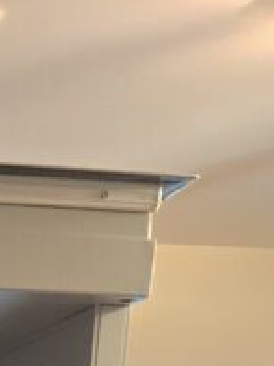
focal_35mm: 120
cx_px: -259
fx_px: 1266
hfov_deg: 11.3
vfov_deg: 13.0
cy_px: 840
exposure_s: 1/120
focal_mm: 5.4
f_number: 1.8
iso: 800
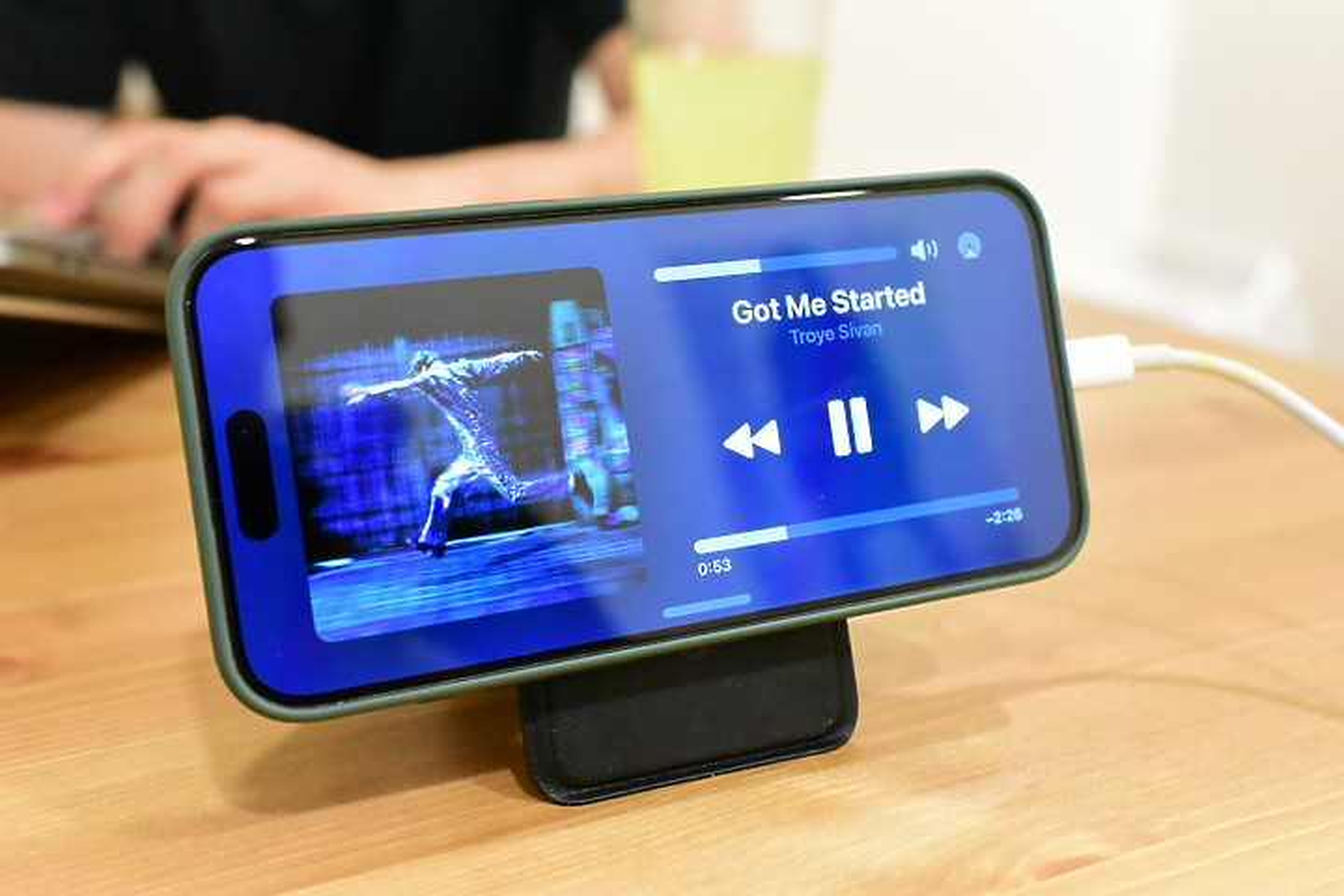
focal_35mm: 35
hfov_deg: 54.4
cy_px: 448
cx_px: 672
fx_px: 1307
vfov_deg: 37.9
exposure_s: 1/250
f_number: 5
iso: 16000
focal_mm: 35
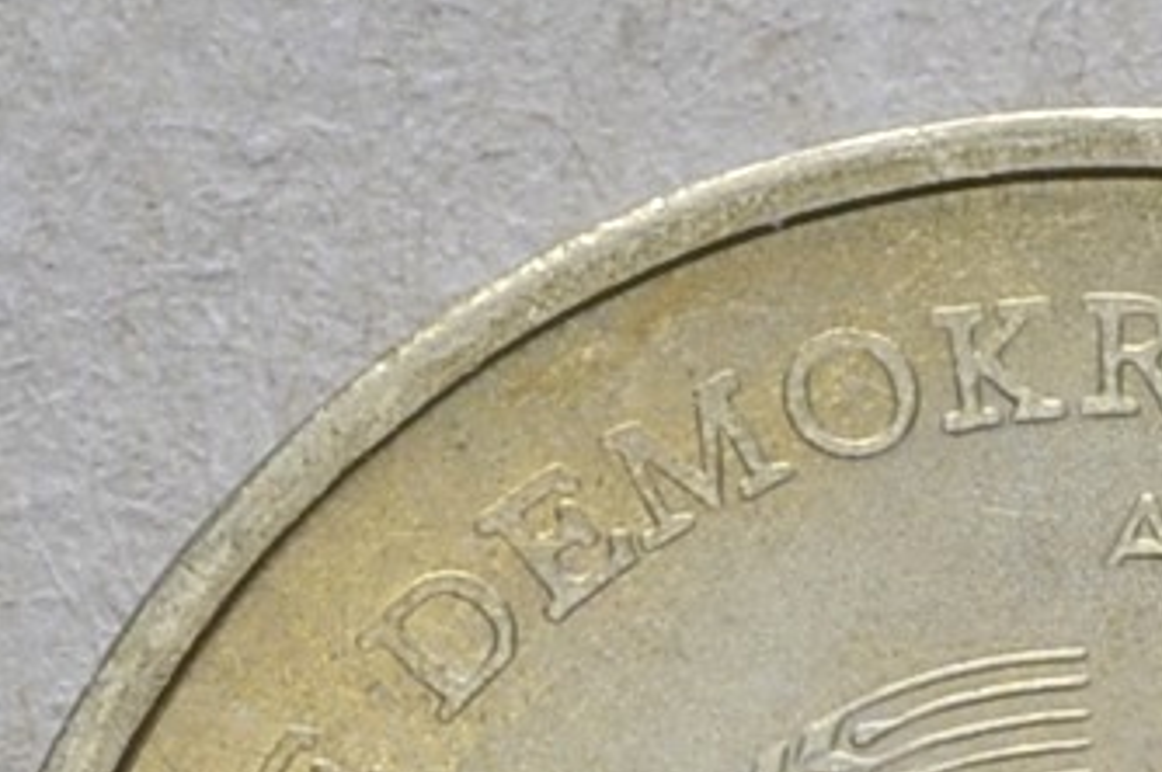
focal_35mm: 498
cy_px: 2632
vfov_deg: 2.7
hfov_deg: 4.1
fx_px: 16048
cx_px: 998
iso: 400
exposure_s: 1/250
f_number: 14
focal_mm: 45
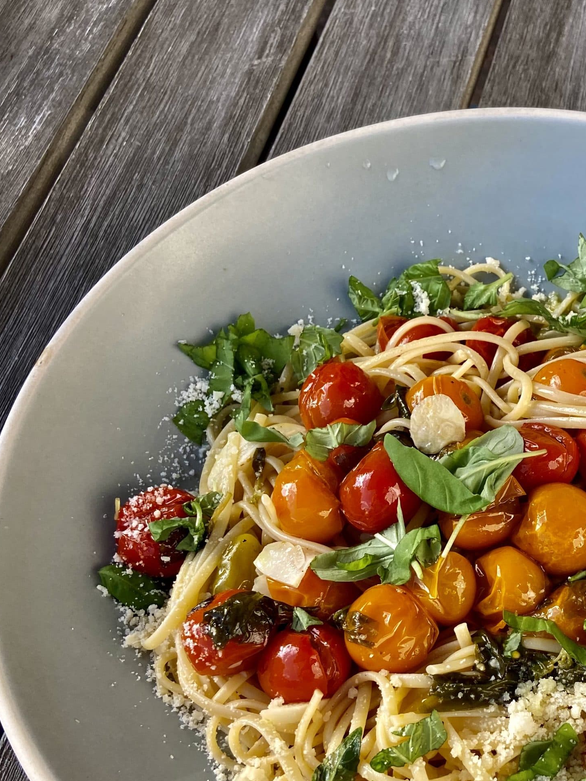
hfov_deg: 30.5
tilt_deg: -60.2
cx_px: 494
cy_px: 493
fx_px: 1038
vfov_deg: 40.9
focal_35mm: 46
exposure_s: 1/529
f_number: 1.8
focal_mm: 4.25
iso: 32
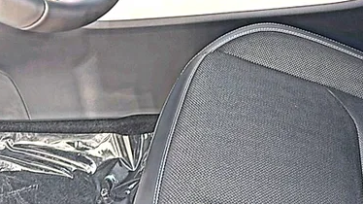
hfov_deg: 39.1
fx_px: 491
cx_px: 287
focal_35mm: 51
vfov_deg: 21.7
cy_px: -42
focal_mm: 6.86
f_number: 1.78
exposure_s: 1/168
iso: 64
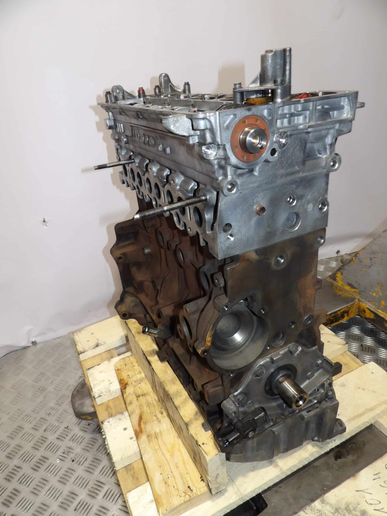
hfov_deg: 56.8
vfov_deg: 71.6
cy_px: 258
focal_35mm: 24
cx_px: 194
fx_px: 358
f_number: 3.2
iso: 200
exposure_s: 1/60
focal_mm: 4.3
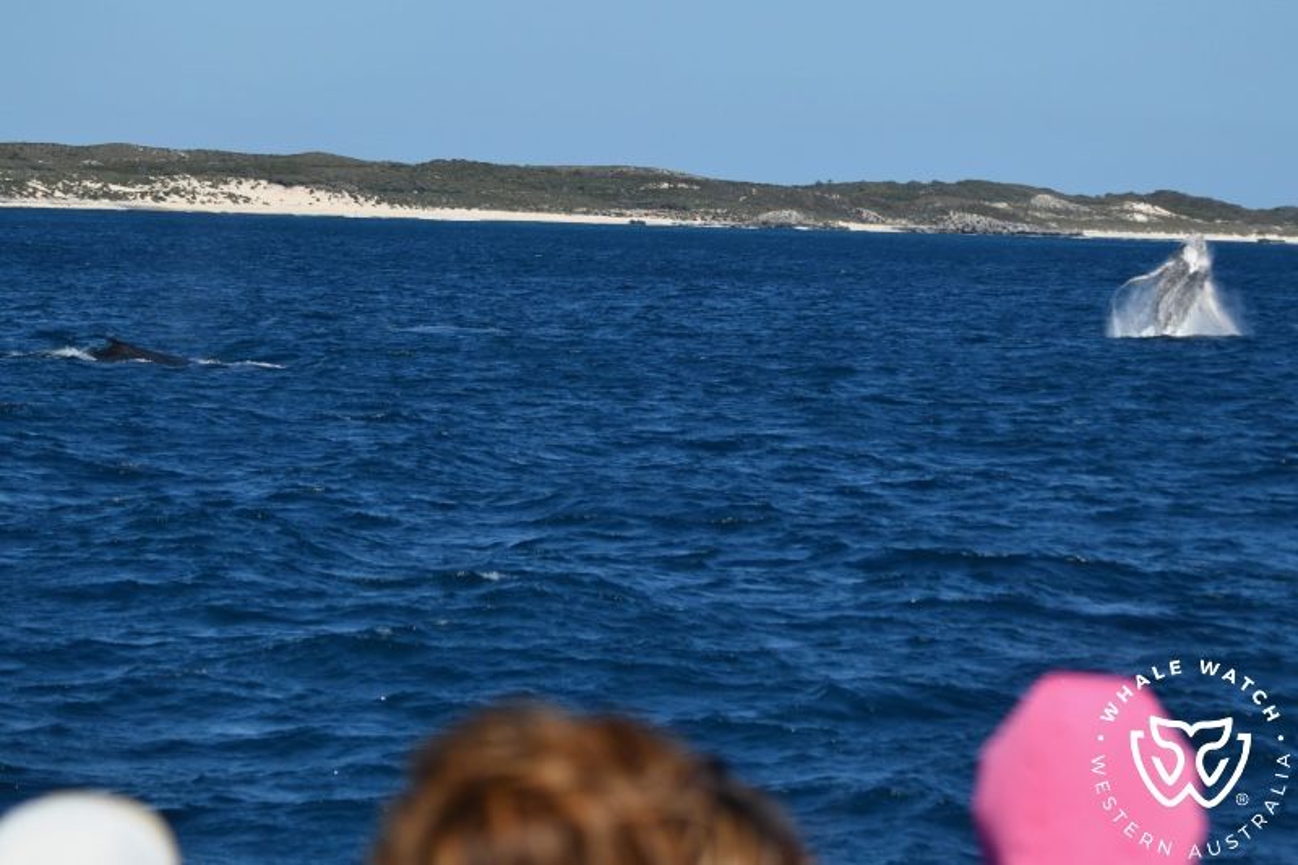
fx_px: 3532
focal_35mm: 98
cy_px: 432
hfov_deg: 20.8
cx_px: 649
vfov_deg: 14.0
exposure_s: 1/8000
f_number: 5
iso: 560
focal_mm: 98
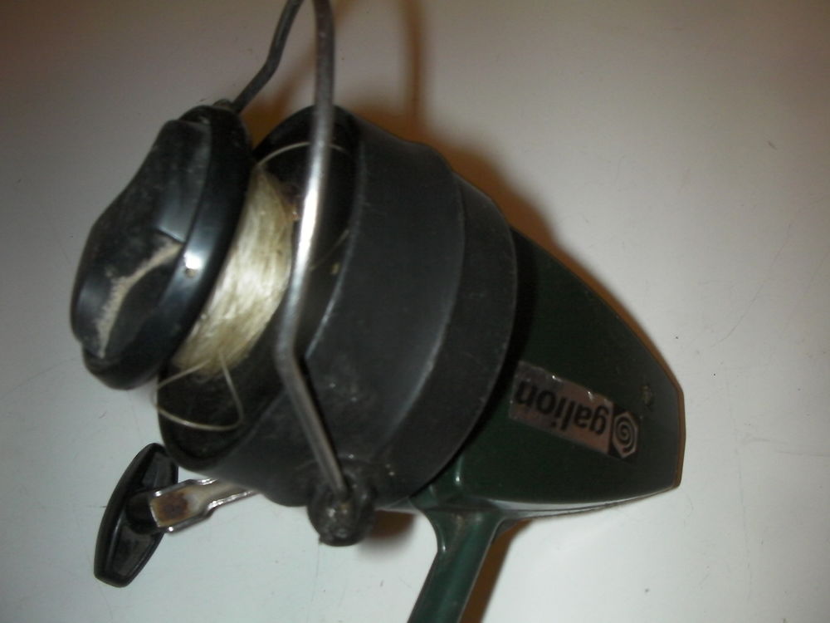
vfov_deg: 37.7
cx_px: 415
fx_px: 911
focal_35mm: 38
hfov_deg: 49.0
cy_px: 312
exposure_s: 1/30
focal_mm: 6.3
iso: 200
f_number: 5.6
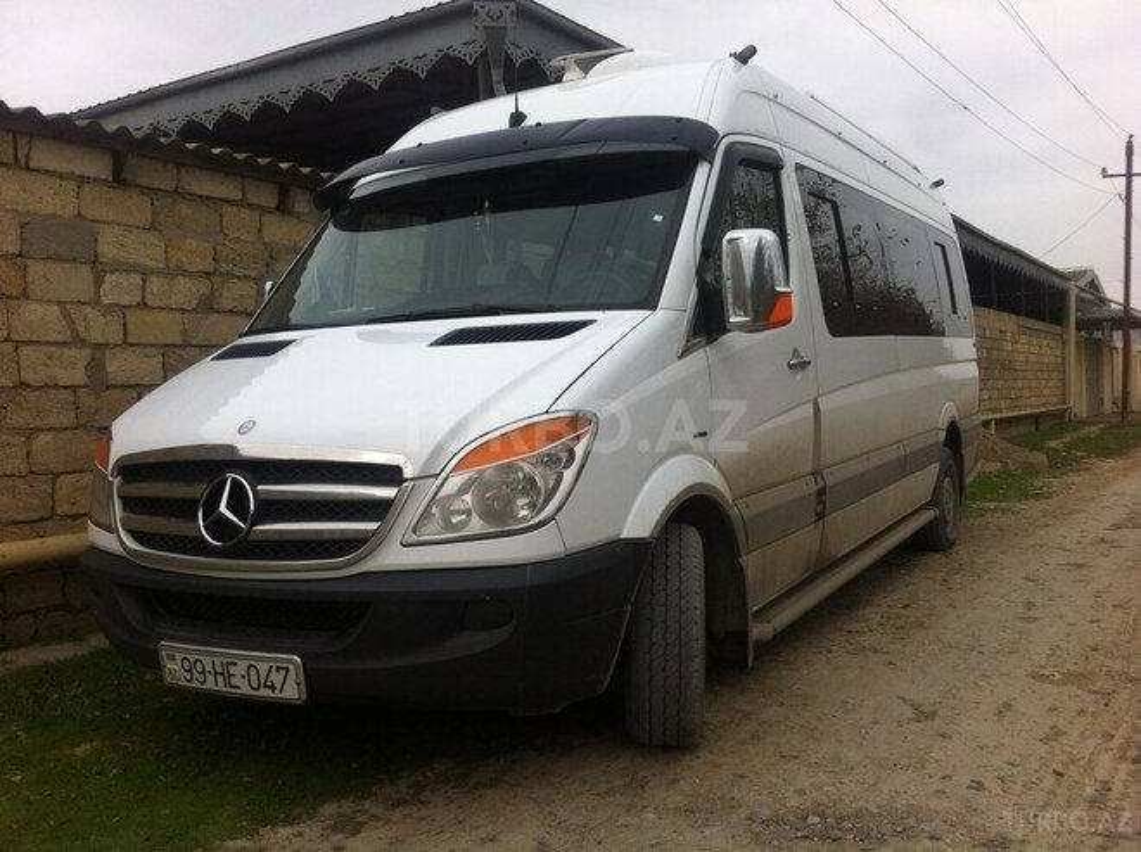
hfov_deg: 52.7
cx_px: 570
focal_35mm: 35
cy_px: 426
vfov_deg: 40.6
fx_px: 1152
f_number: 2.8
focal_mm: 3.85
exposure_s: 1/702
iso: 80
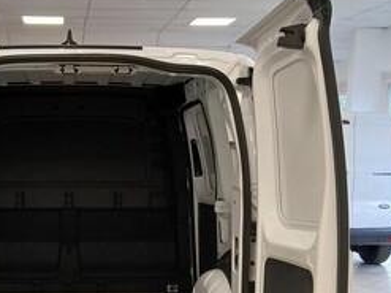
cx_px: 89
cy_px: 253
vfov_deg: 24.6
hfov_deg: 32.5
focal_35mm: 58
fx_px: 655
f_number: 1.8
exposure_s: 1/50
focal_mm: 3.98
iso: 125
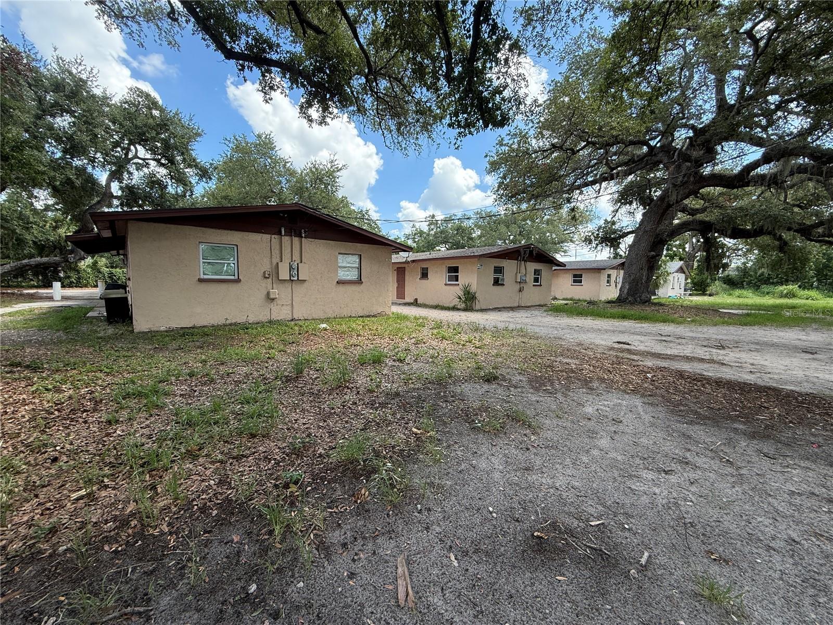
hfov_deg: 102.1
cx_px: 416
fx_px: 337
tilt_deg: -5.4
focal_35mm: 14
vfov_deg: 85.7
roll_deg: -1.0
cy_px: 312
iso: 64
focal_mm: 2.22
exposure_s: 1/461
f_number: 2.2
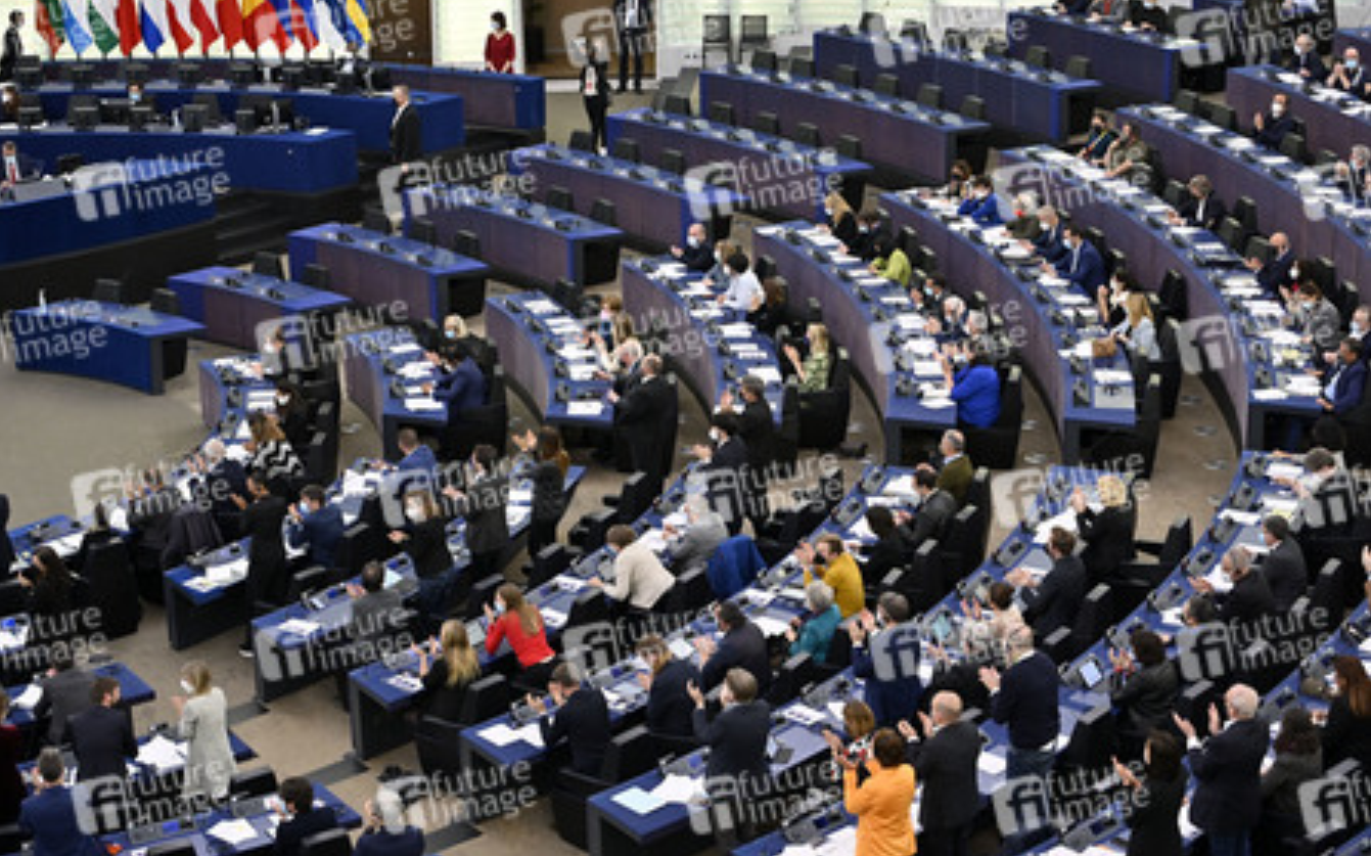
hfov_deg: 28.6
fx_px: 2689
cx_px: 682
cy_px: 414
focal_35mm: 72
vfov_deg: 18.1
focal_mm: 70
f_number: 2.8
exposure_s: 1/500
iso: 1250
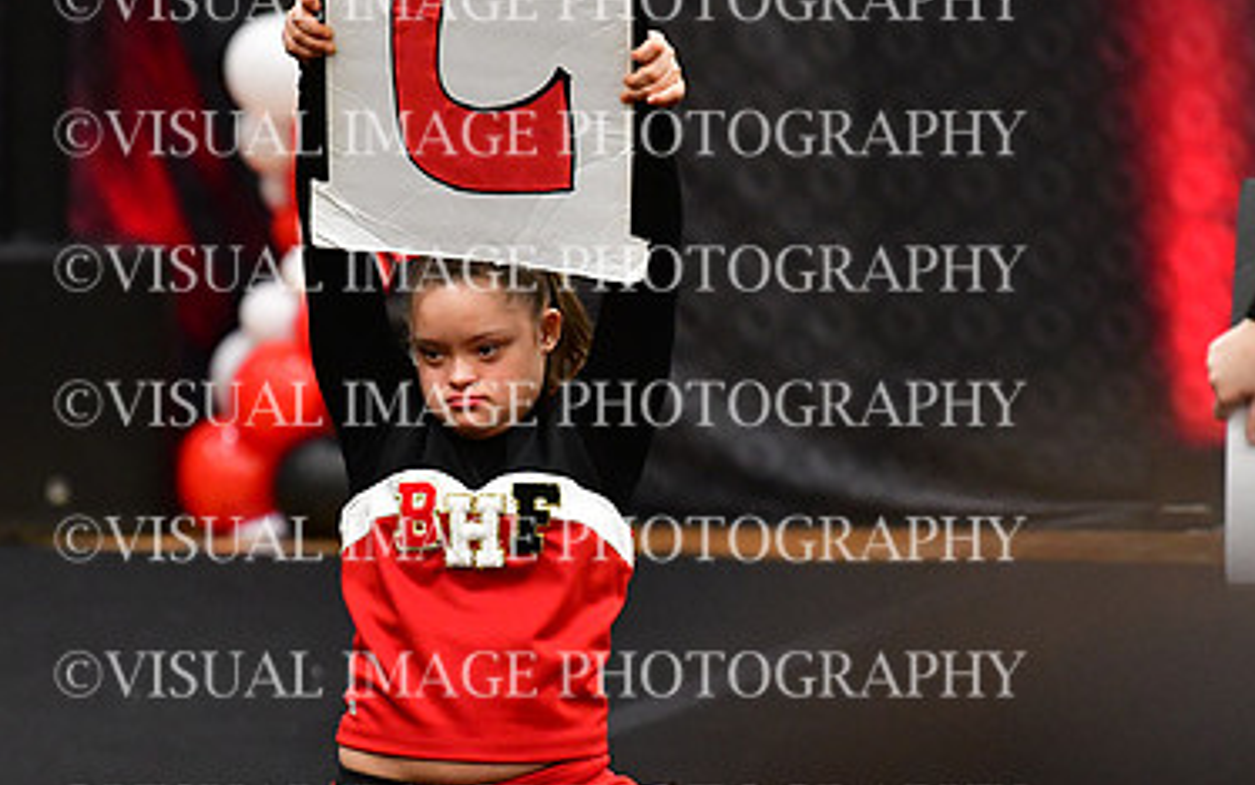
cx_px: 540
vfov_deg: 2.8
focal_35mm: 474
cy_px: 471
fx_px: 16217
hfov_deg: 4.4
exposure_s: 1/500
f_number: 3.5
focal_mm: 200
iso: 5000
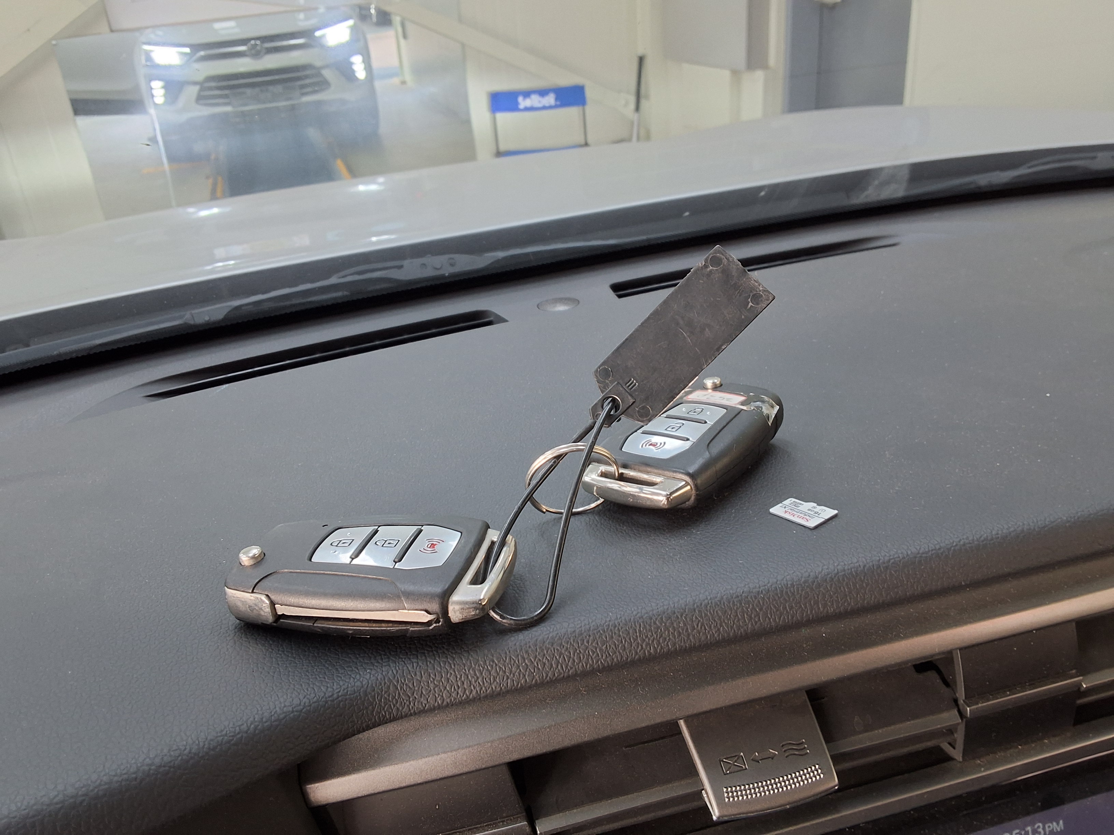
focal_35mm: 28
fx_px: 901
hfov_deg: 63.4
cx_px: 557
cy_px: 418
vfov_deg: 49.7
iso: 125
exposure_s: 1/40
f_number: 1.9
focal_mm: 2.91
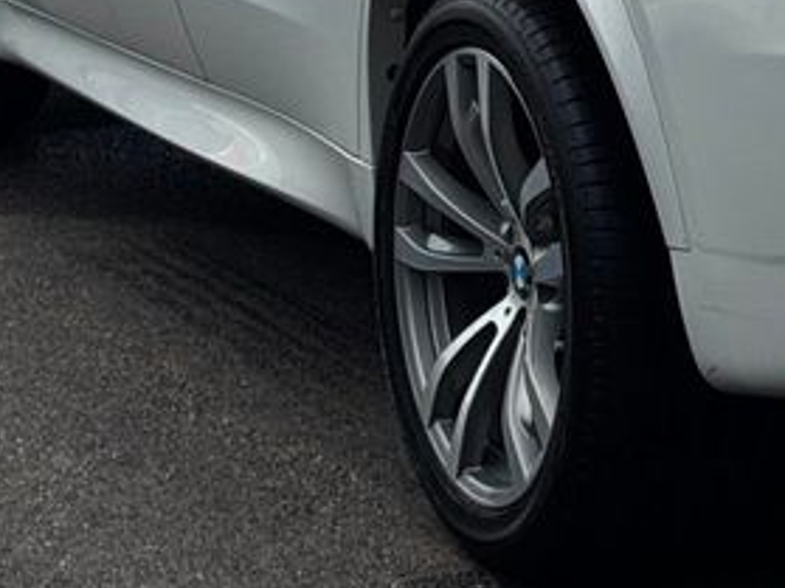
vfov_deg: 8.3
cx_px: 954
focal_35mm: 176
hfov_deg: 11.0
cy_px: -262
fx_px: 3990
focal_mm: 6.76
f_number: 1.78
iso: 64
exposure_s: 1/1637
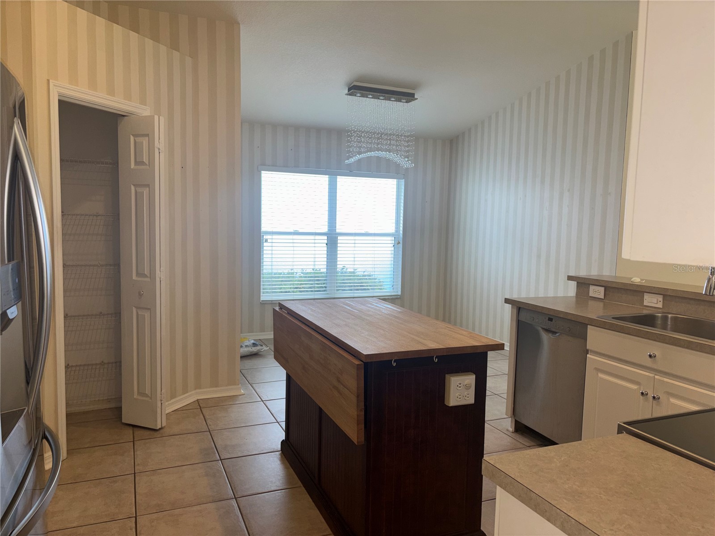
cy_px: 268
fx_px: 537
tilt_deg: -5.2
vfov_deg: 53.1
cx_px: 358
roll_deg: -1.2
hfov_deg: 67.3
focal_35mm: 26
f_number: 1.6
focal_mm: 5.96
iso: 40
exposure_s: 1/26
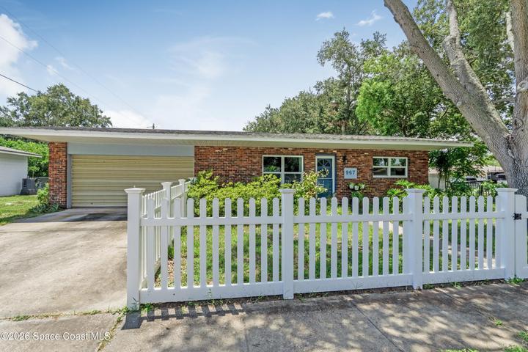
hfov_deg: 95.0
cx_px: 264
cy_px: 176
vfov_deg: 72.1
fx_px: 242
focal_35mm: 16
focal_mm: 11
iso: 250
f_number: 9
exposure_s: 1/4000
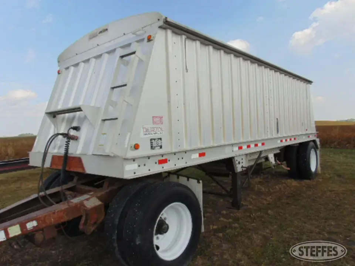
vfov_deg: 54.9
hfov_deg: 69.4
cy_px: 133
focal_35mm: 25
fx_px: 256
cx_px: 178
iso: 80
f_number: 7.7
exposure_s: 1/250
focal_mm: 4.5
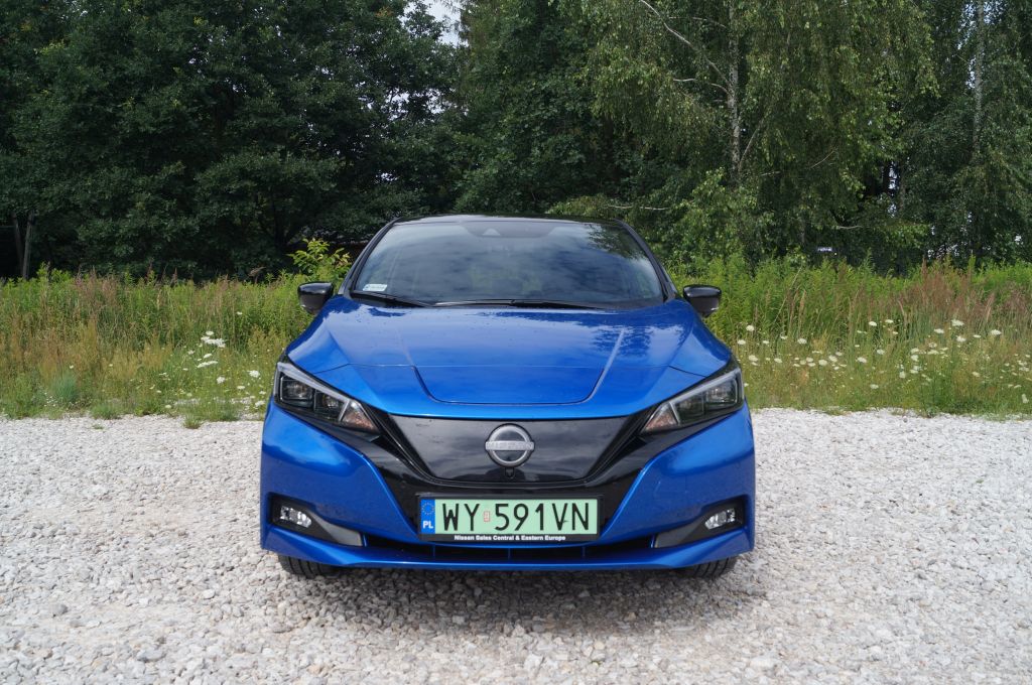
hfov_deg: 62.0
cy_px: 342
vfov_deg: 43.5
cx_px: 516
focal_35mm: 30
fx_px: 859
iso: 100
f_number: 8
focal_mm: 20
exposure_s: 1/250
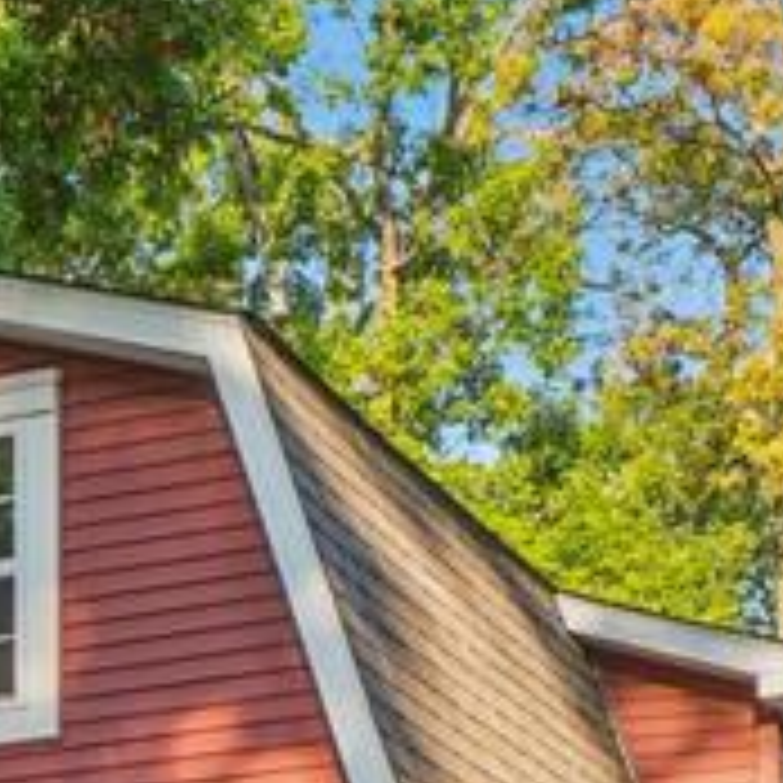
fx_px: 2879
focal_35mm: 112
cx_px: -9
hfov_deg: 15.2
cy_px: 1431
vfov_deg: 13.7
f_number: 8
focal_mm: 15
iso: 125
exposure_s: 1/30
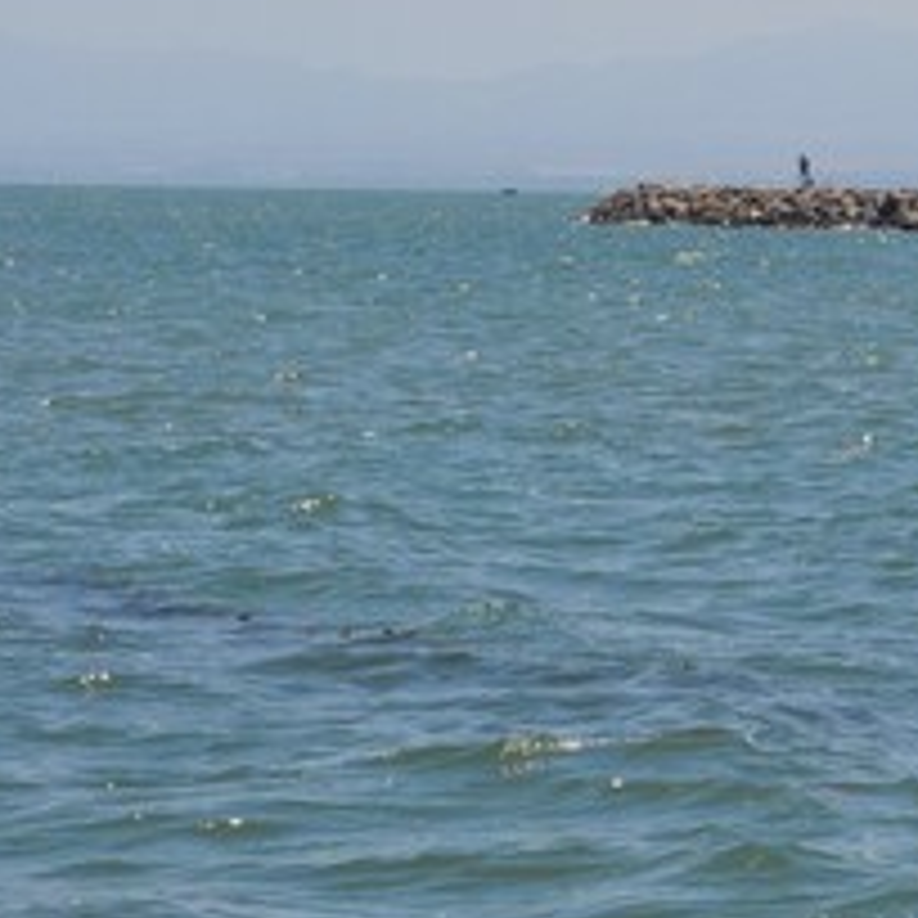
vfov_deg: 7.9
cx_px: 1418
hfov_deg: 7.8
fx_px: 6581
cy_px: 11
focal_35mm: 219
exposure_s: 1/500
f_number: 11
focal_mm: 55
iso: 200
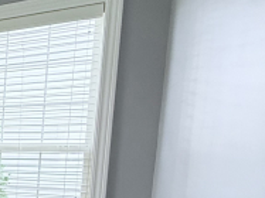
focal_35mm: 50
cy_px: 190
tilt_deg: -5.8
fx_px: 383
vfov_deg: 27.7
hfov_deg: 24.8
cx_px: -168
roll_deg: -0.6
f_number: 2.2
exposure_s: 1/98
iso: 320
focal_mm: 2.22
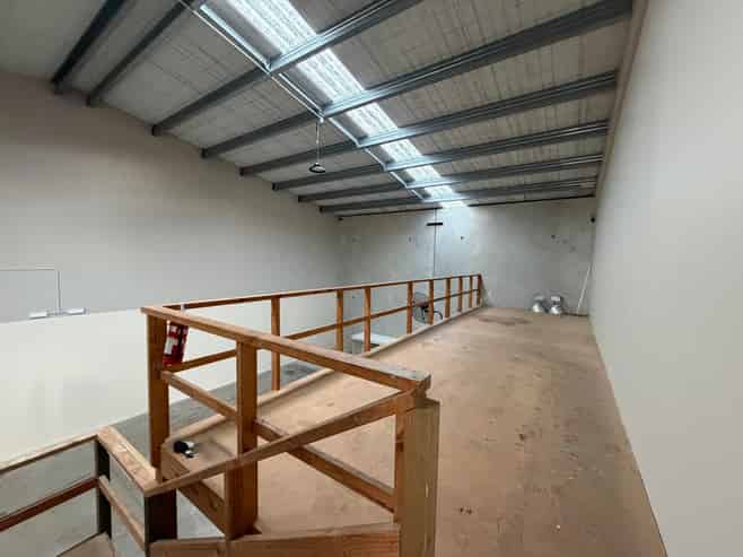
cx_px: 372
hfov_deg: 102.1
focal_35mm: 14
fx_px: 300
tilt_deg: -3.8
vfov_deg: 85.6
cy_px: 278
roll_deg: -0.5
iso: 800
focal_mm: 2.22
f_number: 2.2
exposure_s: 1/60
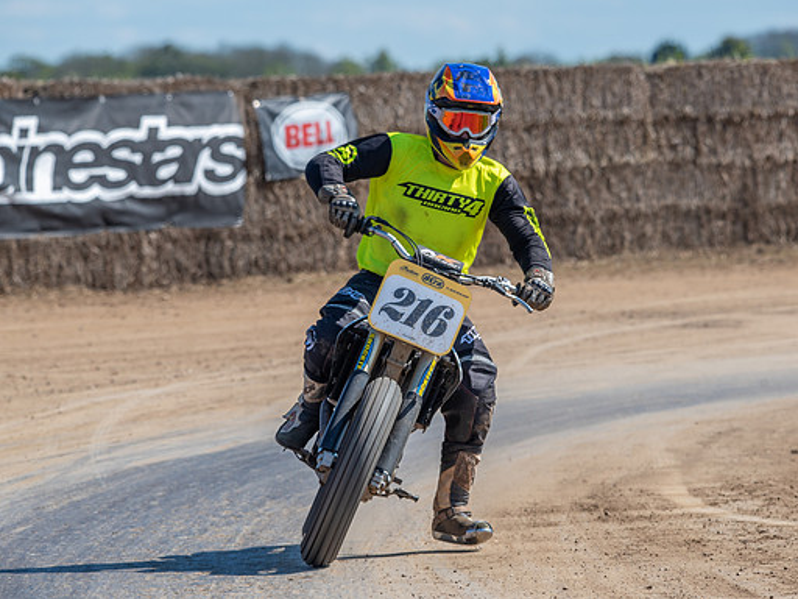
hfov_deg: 4.9
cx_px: 451
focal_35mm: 405
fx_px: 9336
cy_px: 329
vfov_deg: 3.7
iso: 100
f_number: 8
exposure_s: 1/200
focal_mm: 310
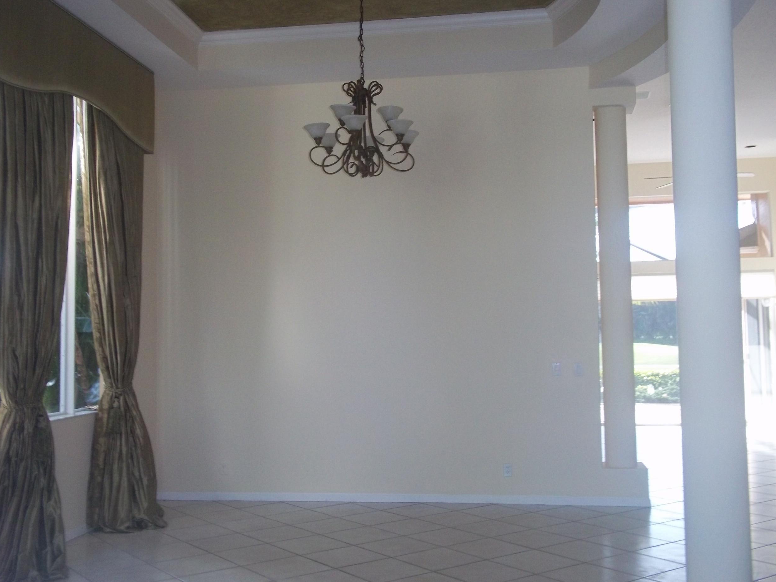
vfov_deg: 36.8
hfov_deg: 47.8
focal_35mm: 39
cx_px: 357
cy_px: 280
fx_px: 874
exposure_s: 1/60
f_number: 3.1
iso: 160
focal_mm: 6.5
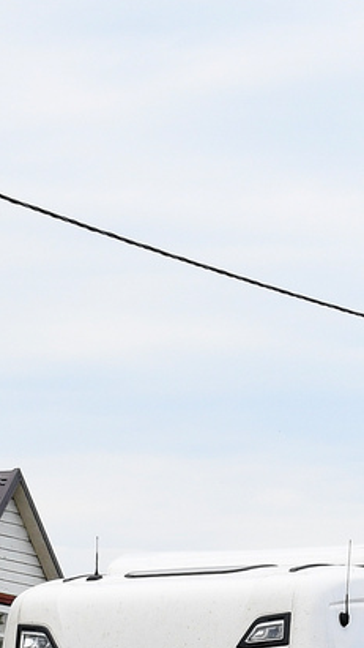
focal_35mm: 169
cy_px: 597
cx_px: 203
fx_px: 2902
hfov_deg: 7.2
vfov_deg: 12.6
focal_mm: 34
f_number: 6.3
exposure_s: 1/640
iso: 400
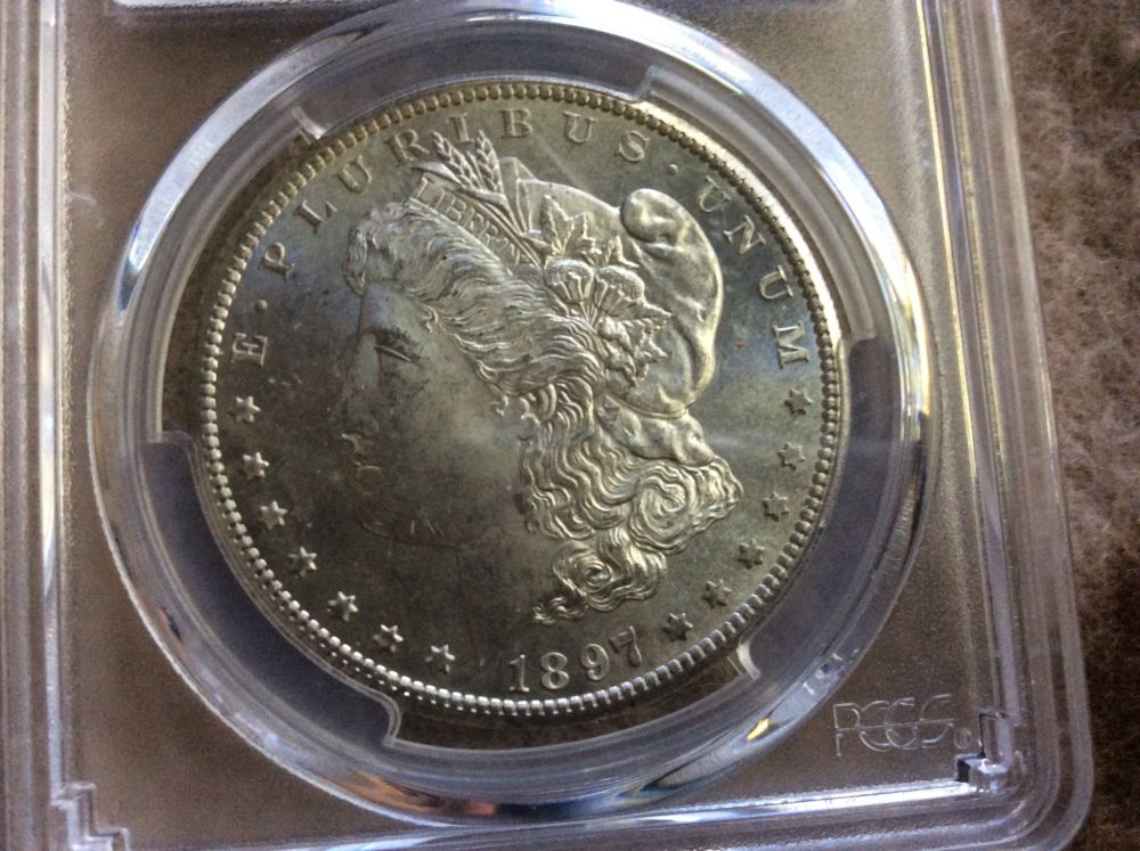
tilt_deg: -75.2
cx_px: 570
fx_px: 1052
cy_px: 426
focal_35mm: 32
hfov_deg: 56.9
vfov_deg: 44.1
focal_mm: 3.3
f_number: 2.4
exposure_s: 1/24
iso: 200
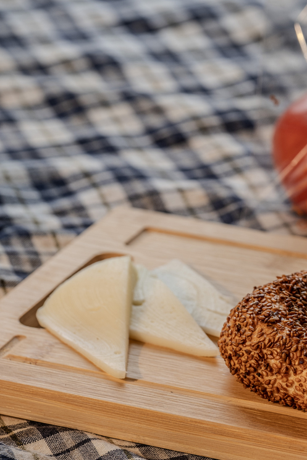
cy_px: 231
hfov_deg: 5.7
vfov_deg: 8.6
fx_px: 3068
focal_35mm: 240
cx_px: 334
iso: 100
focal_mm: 106
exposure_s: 1/80
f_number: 5.6
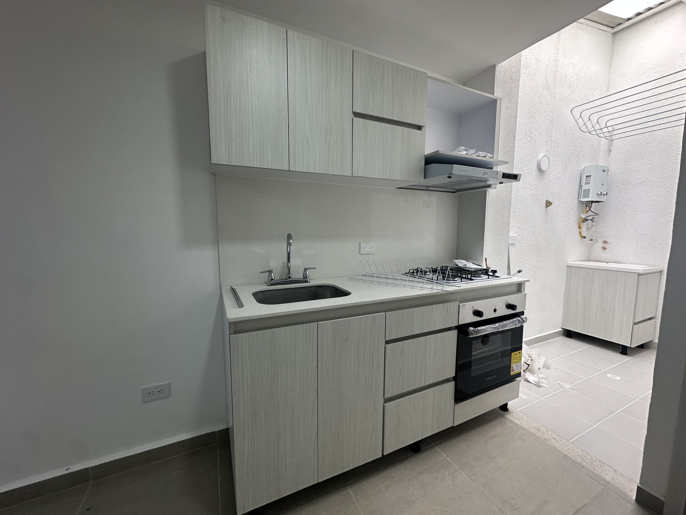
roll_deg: -0.4
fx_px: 277
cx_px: 343
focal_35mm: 14
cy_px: 258
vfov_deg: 85.7
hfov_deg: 102.1
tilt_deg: -6.5
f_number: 2.2
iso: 160
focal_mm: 2.22
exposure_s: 1/120
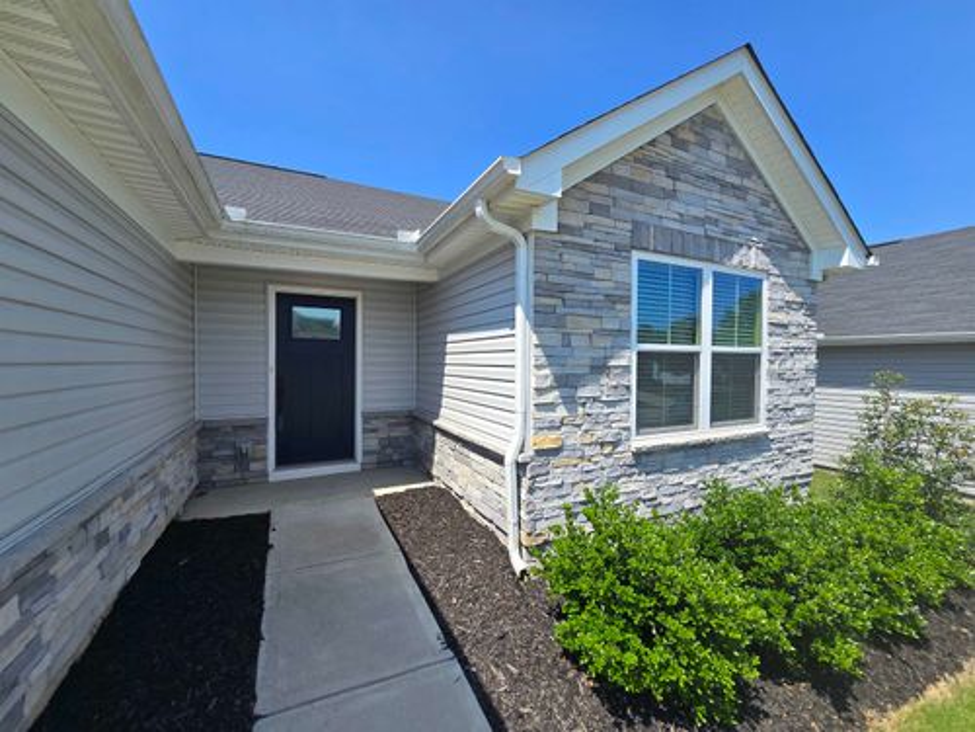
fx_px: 366
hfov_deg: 106.2
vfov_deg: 89.9
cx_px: 488
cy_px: 366
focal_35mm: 13
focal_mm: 2.2
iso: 50
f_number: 2.2
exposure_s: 1/1476
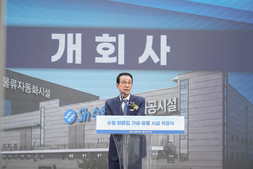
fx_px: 1265
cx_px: 126
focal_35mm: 180
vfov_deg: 7.6
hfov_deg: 11.4
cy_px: 84
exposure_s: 1/640
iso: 160
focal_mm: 180
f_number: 4
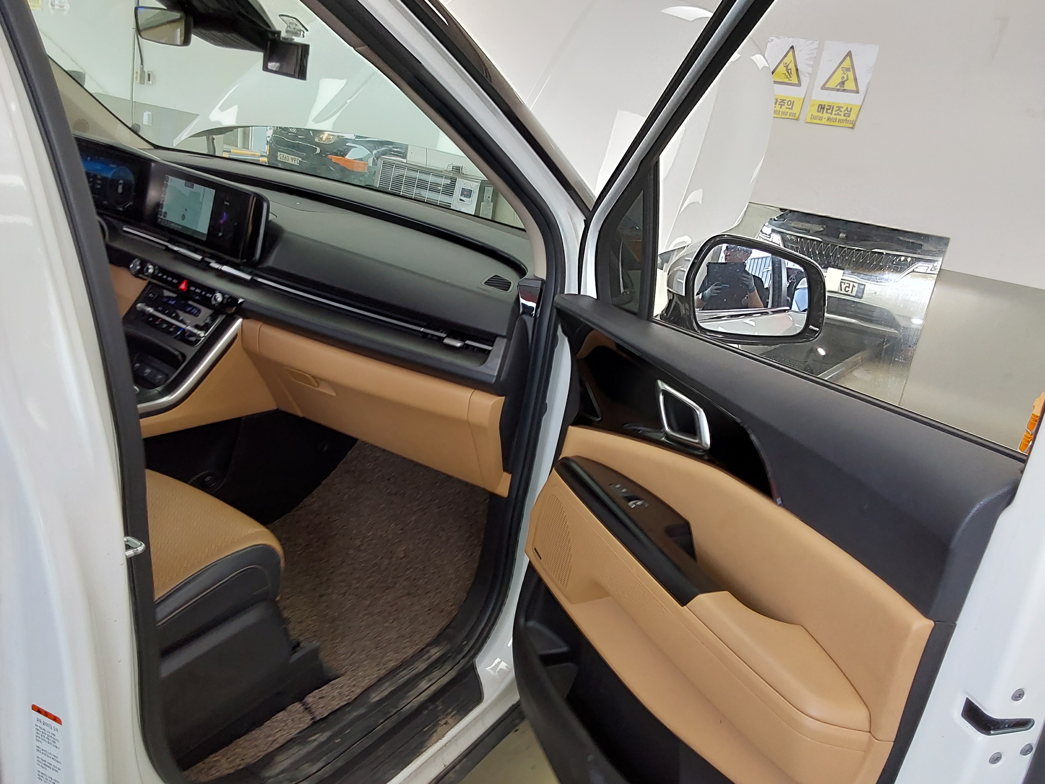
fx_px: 845
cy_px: 392
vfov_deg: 49.7
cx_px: 522
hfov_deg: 63.4
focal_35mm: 28
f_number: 1.9
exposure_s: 1/120
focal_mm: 2.91
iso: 80
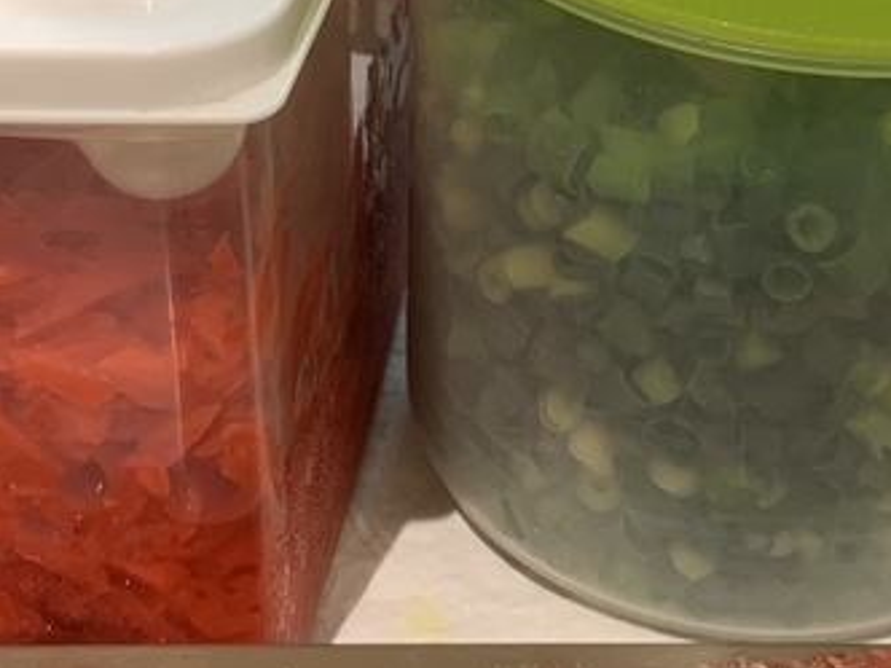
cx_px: 620
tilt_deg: -29.4
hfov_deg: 20.8
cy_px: -21
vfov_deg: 15.4
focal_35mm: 94
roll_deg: +0.7
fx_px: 2420
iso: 125
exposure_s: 1/60
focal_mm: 4.25
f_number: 1.8
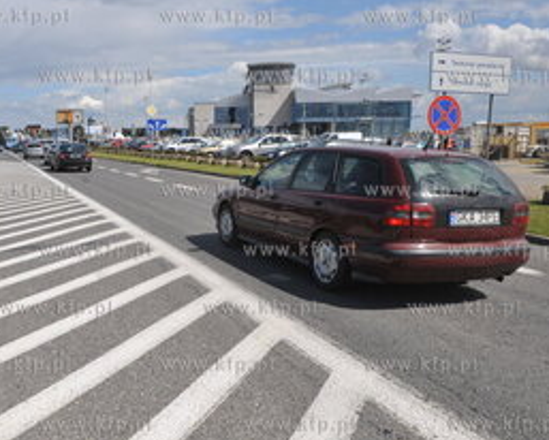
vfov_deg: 41.9
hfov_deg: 50.3
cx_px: 171
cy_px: 278
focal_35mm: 35
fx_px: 569
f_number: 7.1
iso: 640
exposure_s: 1/4000
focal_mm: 24
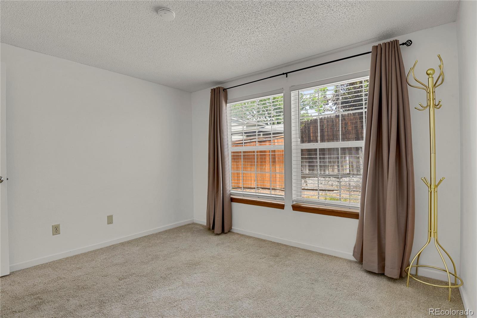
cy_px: 159
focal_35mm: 17
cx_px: 238
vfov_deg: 70.4
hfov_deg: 93.3
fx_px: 225
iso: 250
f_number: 8
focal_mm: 17
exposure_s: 1/1.67
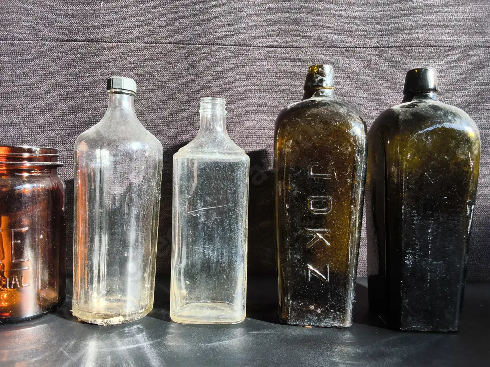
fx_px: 382
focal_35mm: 27
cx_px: 245
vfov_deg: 51.4
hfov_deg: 65.3
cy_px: 184
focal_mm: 2.87
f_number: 2
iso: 32
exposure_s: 1/298
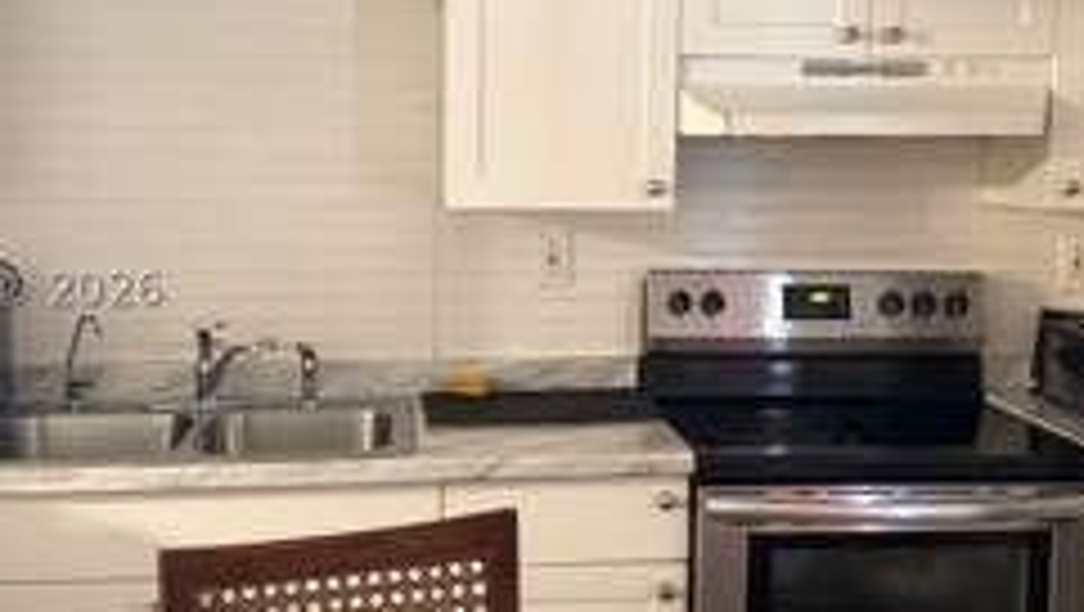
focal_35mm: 52
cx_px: 576
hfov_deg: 39.8
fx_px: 1496
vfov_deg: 23.1
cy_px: 288
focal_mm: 6.76
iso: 640
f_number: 1.78
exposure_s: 1/40
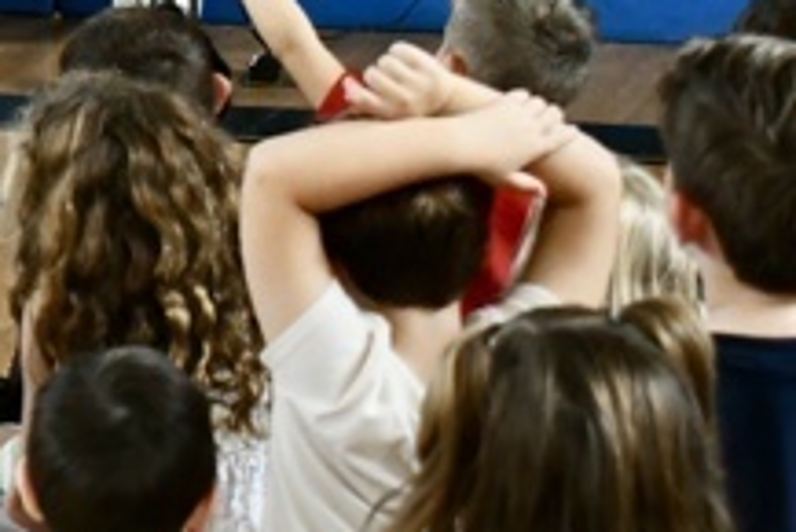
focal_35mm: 221
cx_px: -613
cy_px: -314
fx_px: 4890
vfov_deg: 6.1
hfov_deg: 8.9
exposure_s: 1/60
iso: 3200
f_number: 5
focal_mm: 40
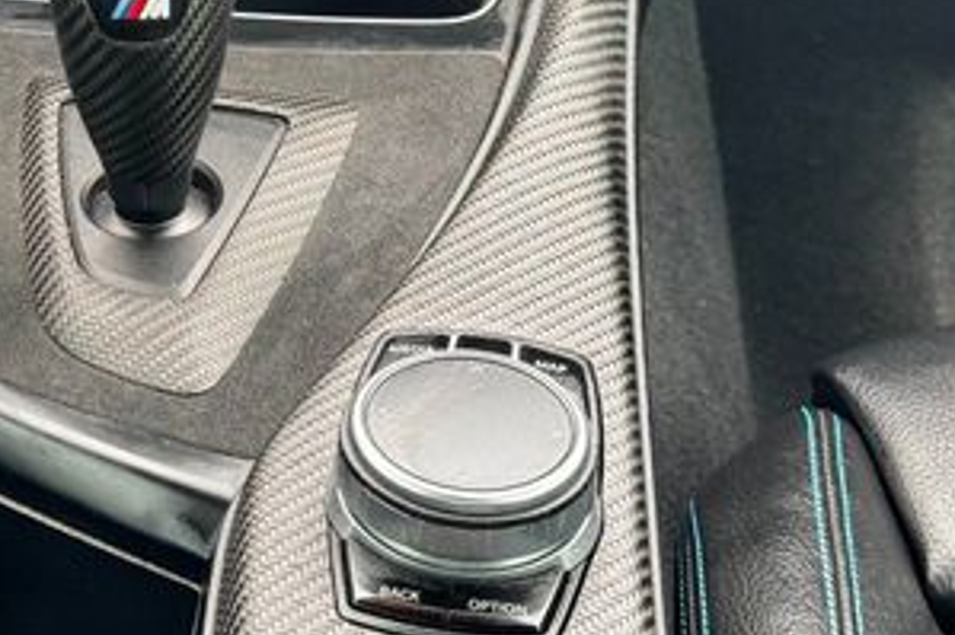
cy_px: -19
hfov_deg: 19.0
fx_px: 2837
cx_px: 220
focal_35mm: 107
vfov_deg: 12.6
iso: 100
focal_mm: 6.76
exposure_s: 1/106
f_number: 1.78
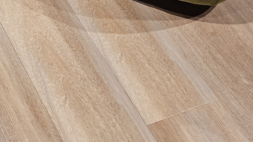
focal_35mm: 89
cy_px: -155
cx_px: -101
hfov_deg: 21.1
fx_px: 597
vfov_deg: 11.9
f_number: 1.7
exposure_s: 1/100
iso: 200
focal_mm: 6.3
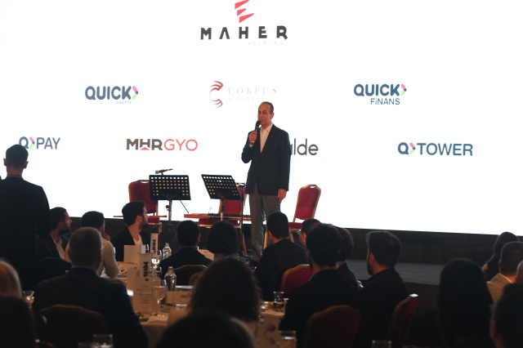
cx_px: 262
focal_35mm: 100
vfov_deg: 13.7
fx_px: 1452
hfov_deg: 20.4
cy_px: 174
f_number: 4
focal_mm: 100
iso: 1250
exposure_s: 1/60
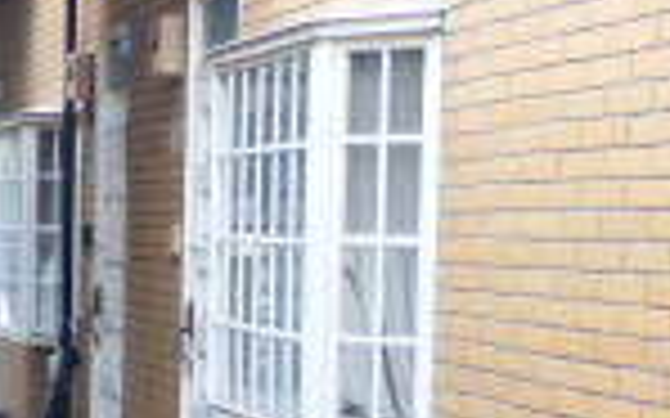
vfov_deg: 11.9
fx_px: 1990
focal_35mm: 109
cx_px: -225
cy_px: 400
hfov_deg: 17.8
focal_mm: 4.3
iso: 160
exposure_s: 1/60
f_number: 3.3
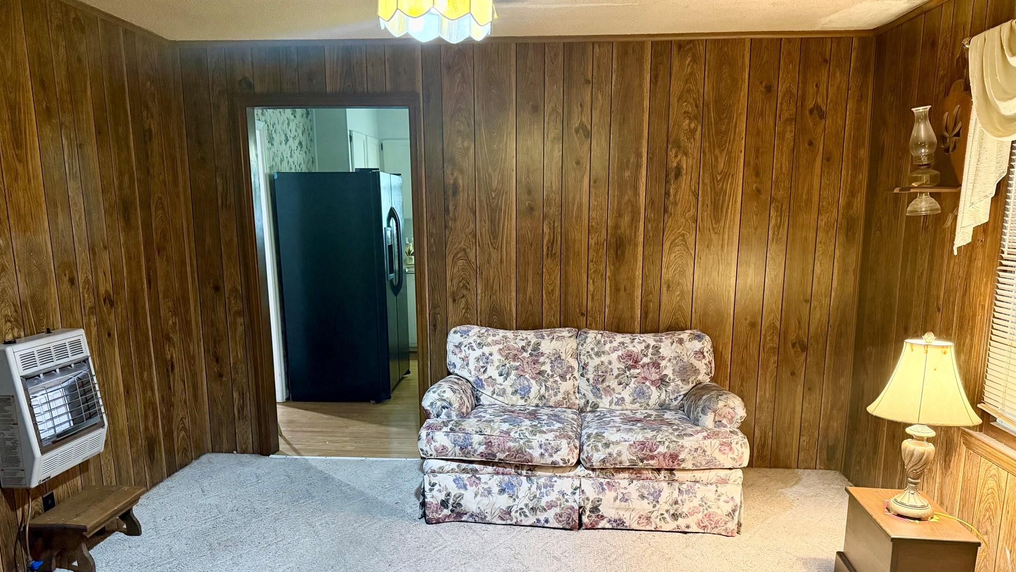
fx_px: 727
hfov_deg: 69.9
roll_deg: +0.8
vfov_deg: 42.7
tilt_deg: -10.1
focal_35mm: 27
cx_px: 509
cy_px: 349
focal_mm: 6.76
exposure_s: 1/60
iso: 640
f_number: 1.78
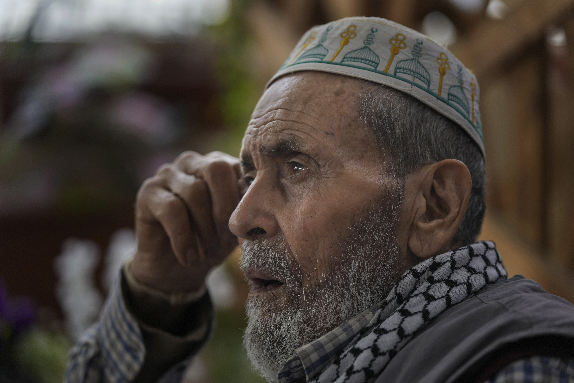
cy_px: 192
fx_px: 1754
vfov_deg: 12.5
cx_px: 287
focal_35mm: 110
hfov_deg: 18.6
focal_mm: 110
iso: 320
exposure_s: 1/200
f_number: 2.8
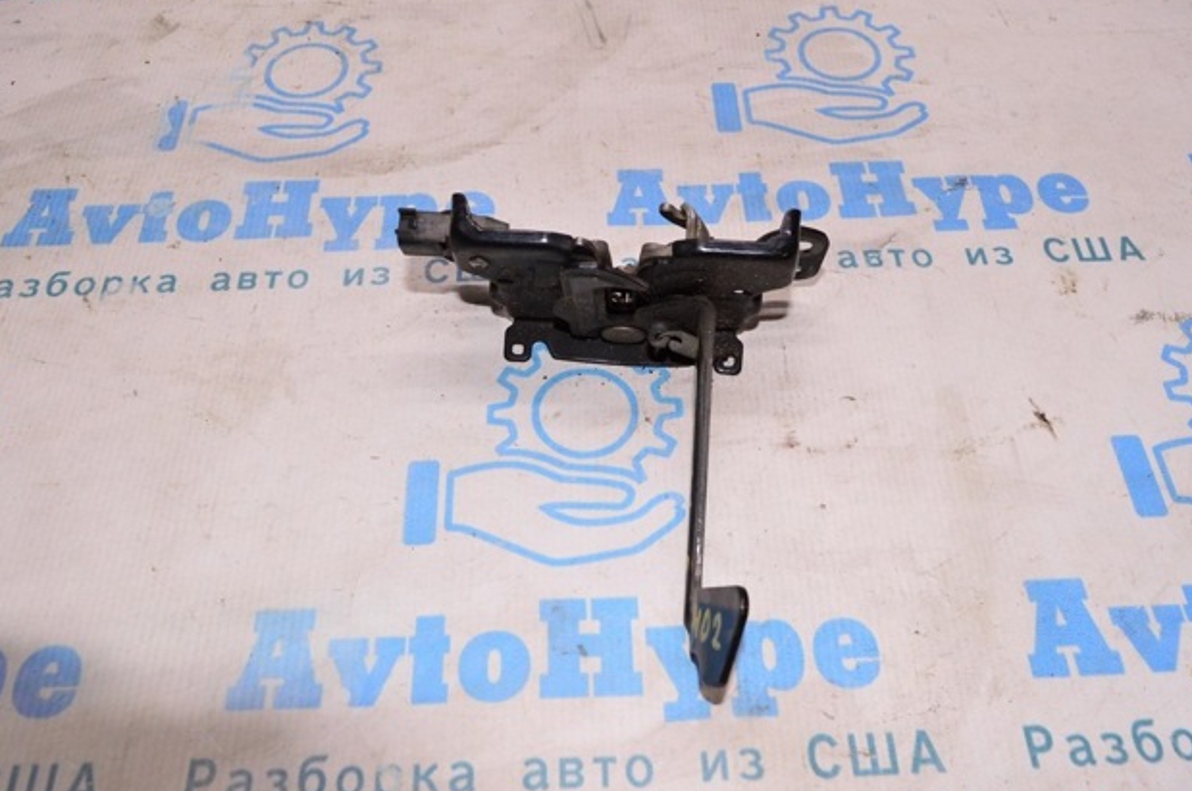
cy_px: 397
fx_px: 1025
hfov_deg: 60.3
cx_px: 601
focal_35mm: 31
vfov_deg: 42.2
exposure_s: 1/125
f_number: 8
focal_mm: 20
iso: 1600
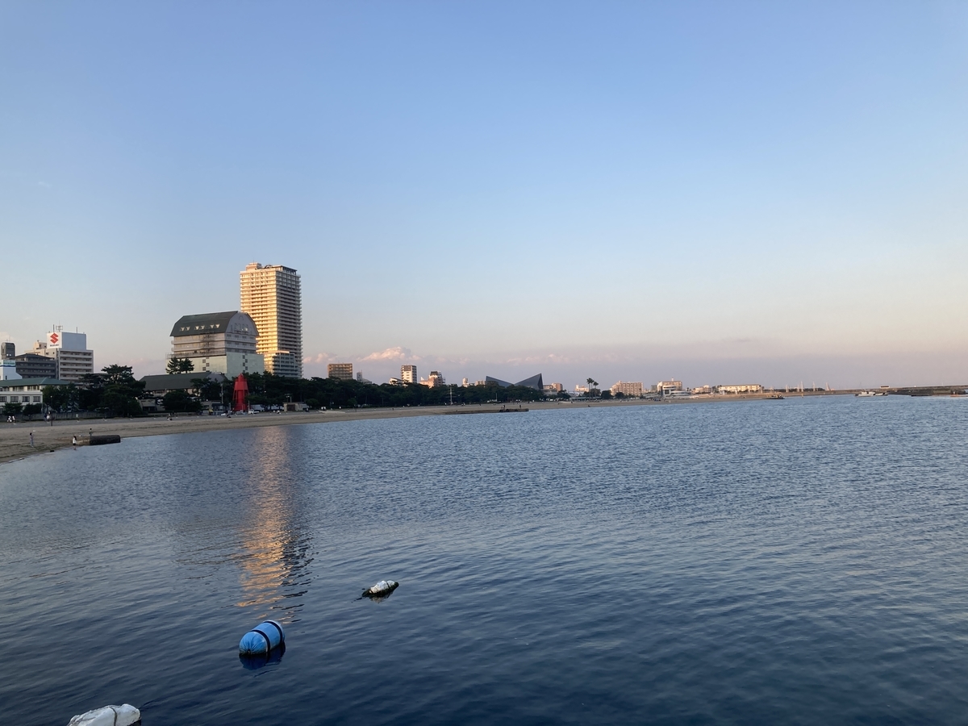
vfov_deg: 49.7
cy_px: 363
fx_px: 783
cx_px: 484
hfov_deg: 63.4
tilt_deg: +4.3
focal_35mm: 28
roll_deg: +0.4
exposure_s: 1/433
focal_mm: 3.99
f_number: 1.8
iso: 20
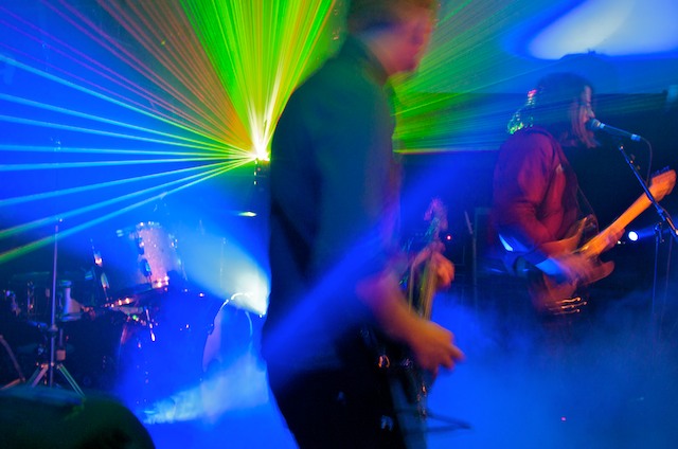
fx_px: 789
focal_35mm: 42
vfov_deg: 31.8
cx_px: 339
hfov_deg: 46.5
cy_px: 224
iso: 1250
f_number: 11
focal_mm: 28
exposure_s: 1/1.3
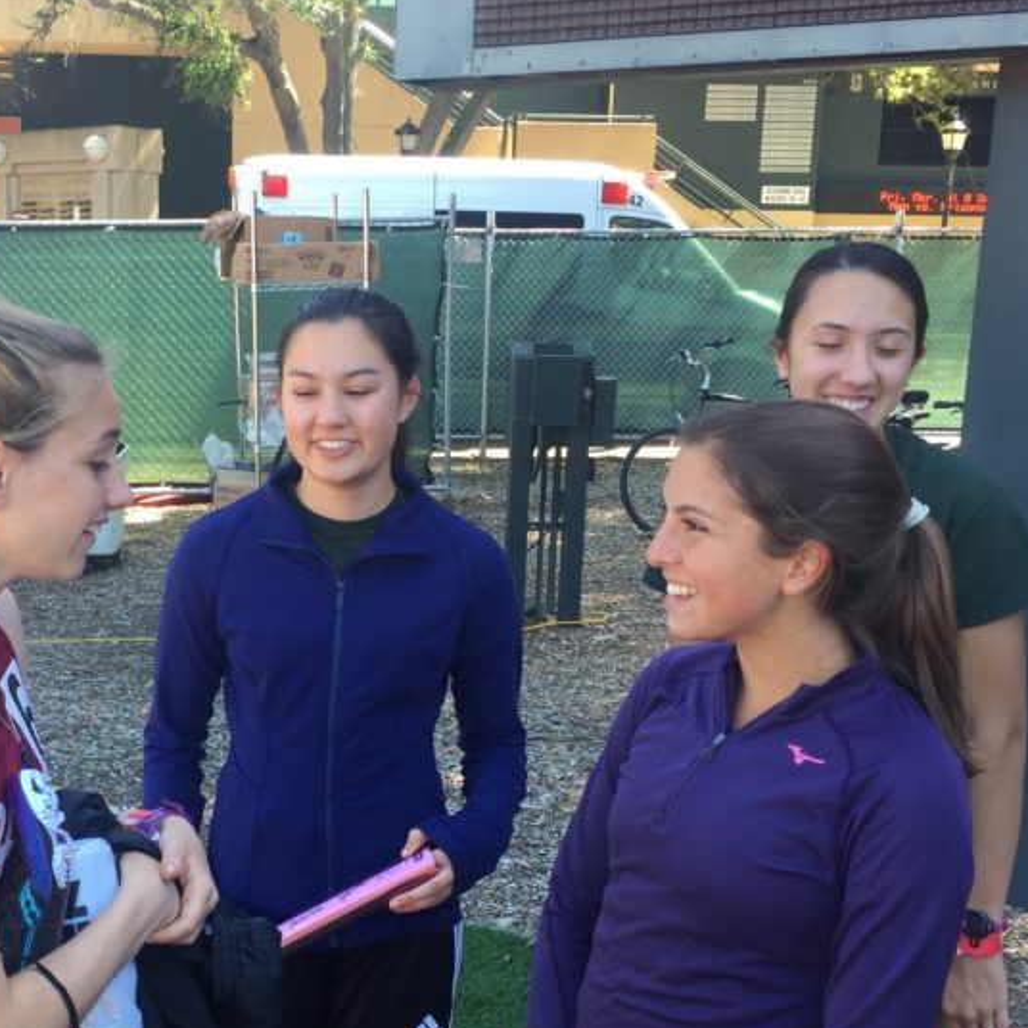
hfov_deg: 34.1
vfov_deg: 34.5
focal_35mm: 49
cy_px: 656
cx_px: 282
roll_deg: -1.1
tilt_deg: -12.0
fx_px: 1646
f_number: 2.2
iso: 32
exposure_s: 1/120
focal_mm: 4.15
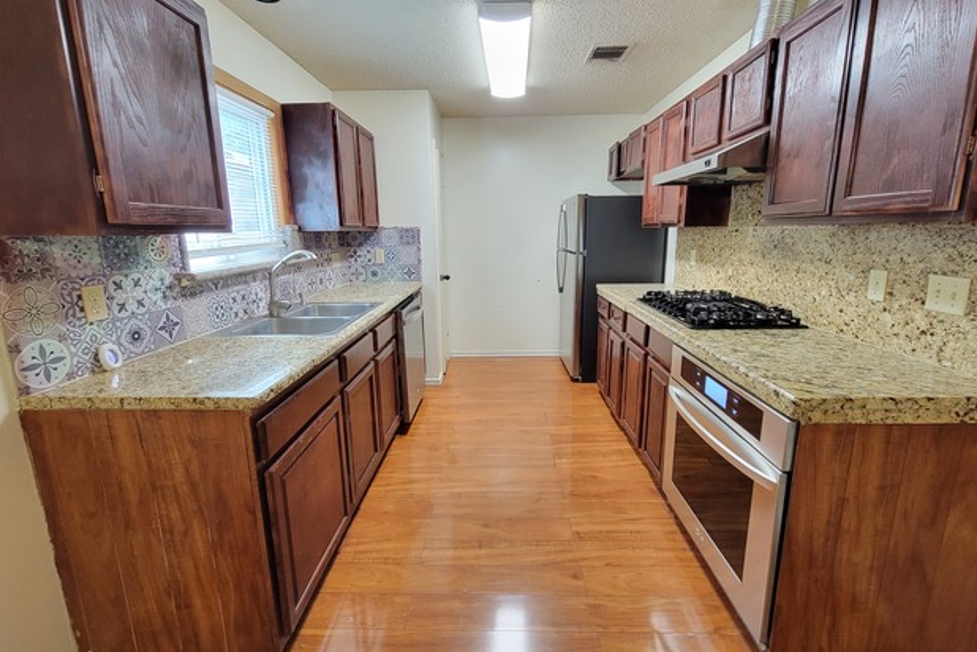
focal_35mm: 14
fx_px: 380
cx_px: 492
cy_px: 299
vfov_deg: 81.0
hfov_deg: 104.3
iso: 320
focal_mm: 2.2
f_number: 2.2
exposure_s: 1/40
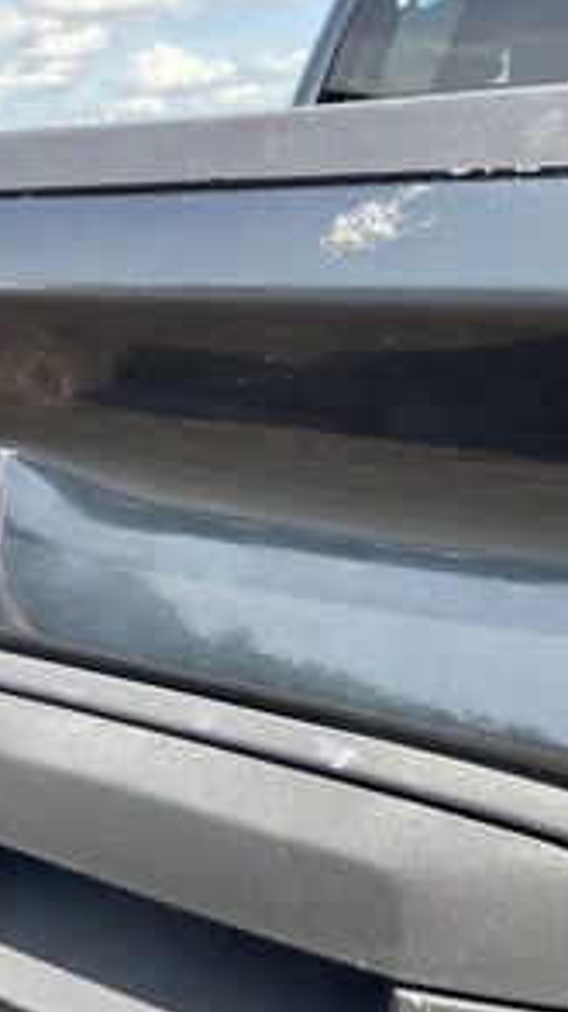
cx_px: -10
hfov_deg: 26.1
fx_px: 1153
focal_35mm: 43
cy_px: 509
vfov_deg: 47.4
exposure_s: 1/353
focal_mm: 3
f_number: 1.8
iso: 25
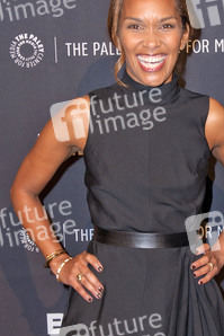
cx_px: 141
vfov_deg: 38.9
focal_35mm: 51
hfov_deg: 26.4
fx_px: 475
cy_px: 171
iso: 640
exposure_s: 1/400
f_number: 4.5
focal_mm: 38
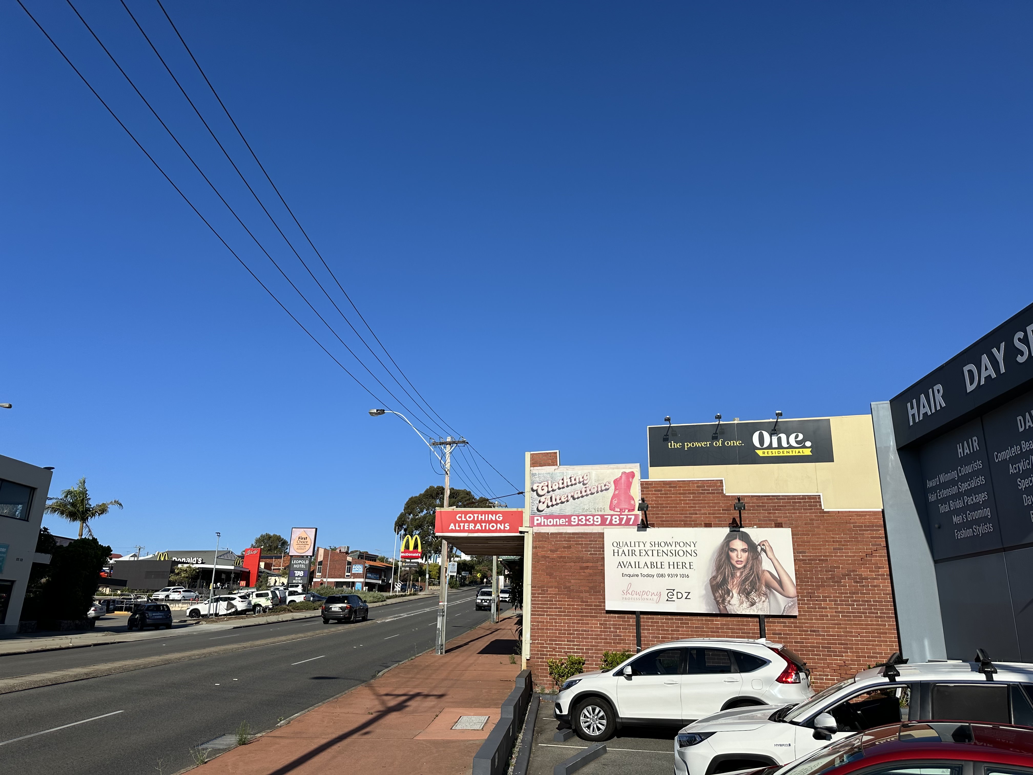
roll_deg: -1.7
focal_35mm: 24
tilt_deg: +18.1
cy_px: 388
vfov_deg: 56.8
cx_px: 516
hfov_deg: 71.6
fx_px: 716
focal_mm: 6.86
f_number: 1.78
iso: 80
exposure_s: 1/7576
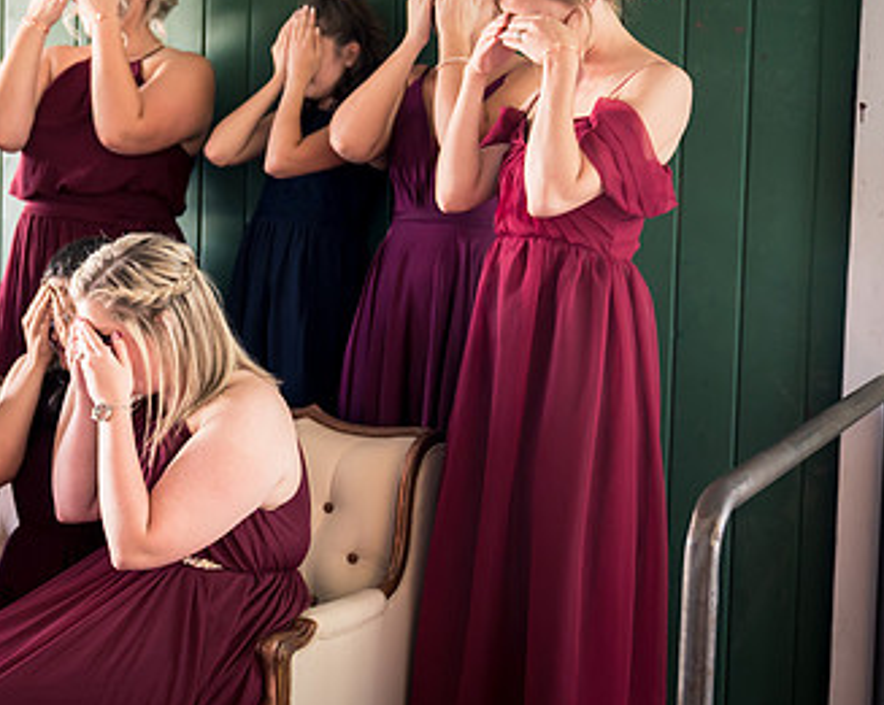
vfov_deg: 25.2
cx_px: 173
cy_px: 247
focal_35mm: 60
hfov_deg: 30.7
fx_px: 1568
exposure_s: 1/80
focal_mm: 36
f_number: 2.8
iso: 1600
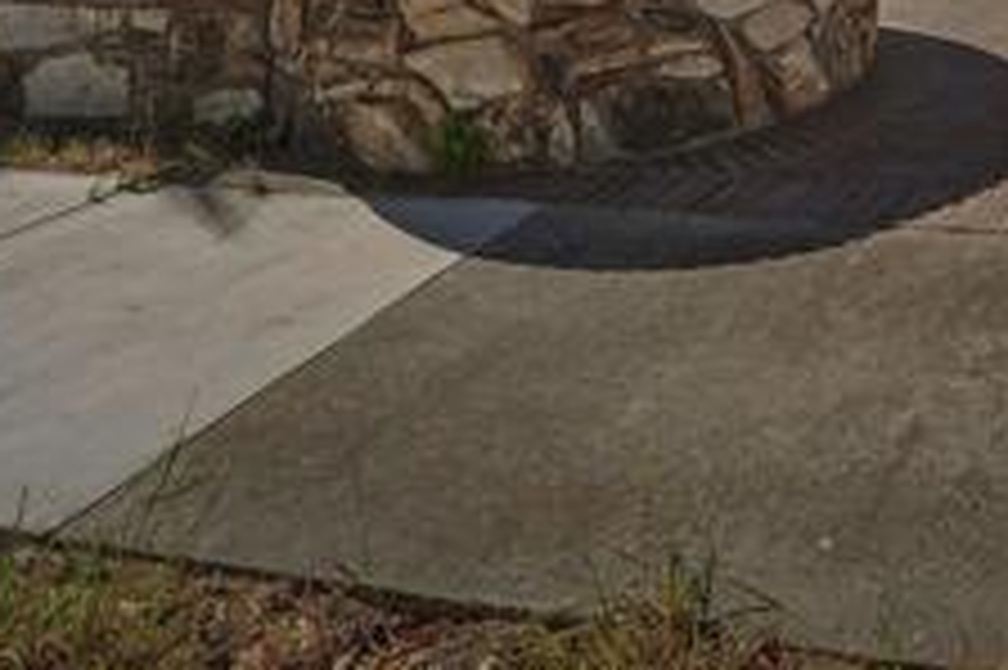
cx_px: 1094
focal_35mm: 40
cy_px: -281
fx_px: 1119
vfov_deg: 26.3
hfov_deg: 40.0
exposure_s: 1/320
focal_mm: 14
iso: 640
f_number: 9
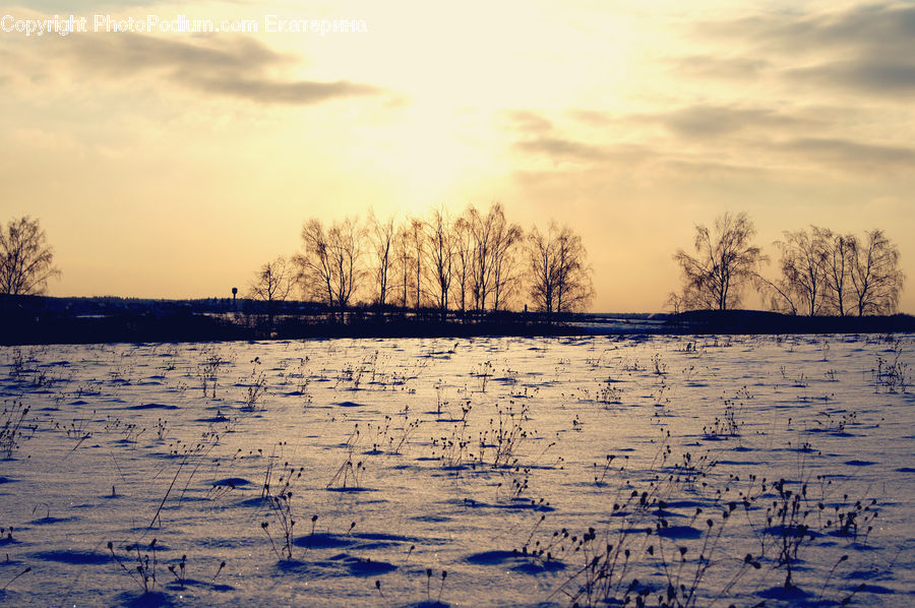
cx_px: 458
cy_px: 304
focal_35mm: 75
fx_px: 1904
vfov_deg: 18.1
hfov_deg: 27.0
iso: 200
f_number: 9
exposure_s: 1/1000
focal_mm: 50
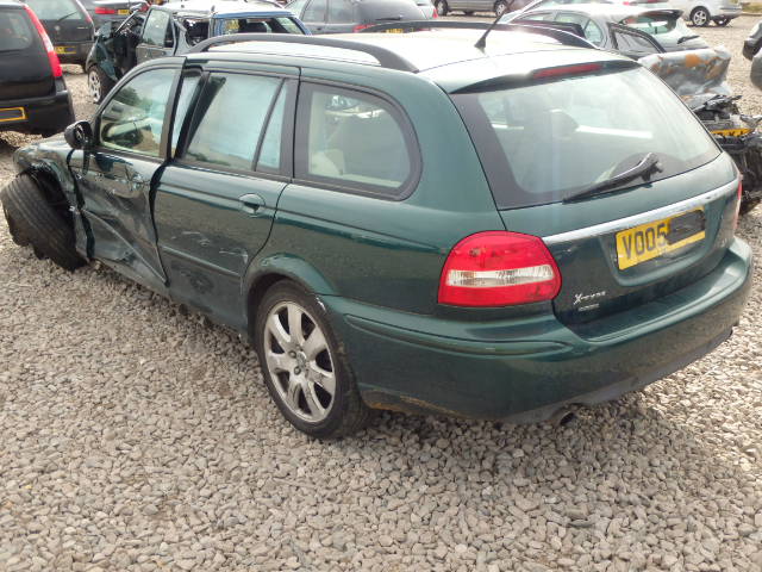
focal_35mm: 40
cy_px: 286
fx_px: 881
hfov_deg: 46.8
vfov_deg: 36.0
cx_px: 381
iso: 125
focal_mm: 7.3
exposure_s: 1/200
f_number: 4.7
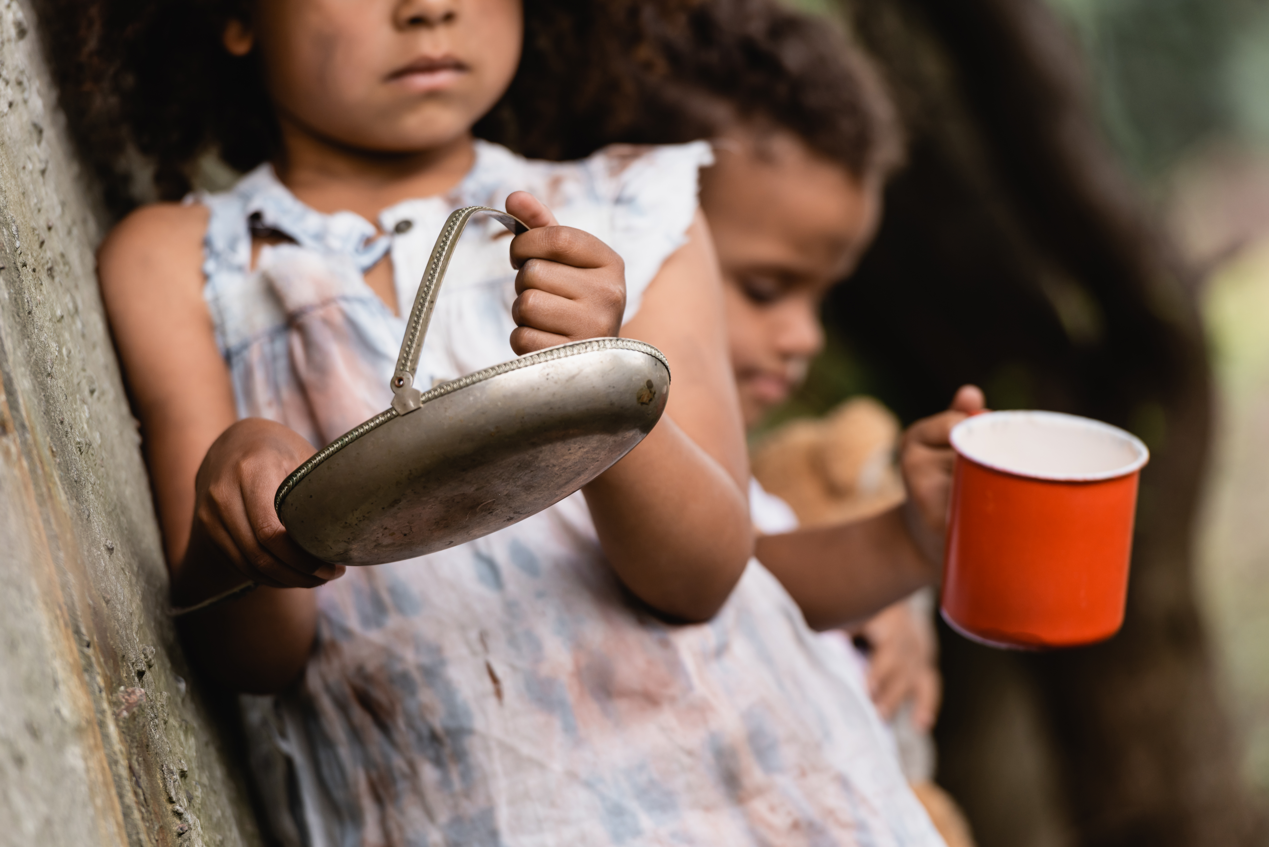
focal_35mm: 200
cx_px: 634
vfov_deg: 6.9
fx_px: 7052
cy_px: 424
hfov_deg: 10.3
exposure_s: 1/320
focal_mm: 200
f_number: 4
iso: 180
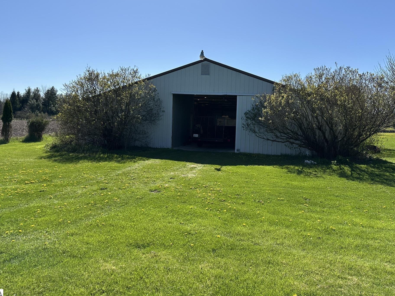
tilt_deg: -1.9
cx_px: 211
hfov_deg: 65.2
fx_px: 308
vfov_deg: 51.3
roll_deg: -2.2
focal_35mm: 27
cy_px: 135
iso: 80
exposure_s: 1/4545
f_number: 1.78
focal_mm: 6.86
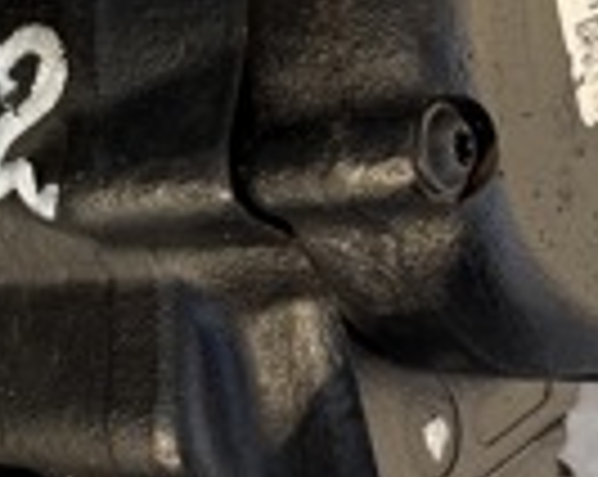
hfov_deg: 16.4
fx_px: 1997
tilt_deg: -74.8
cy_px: 63
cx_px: -103
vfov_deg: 13.5
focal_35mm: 113
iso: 64
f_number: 1.78
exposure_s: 1/188
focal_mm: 6.76
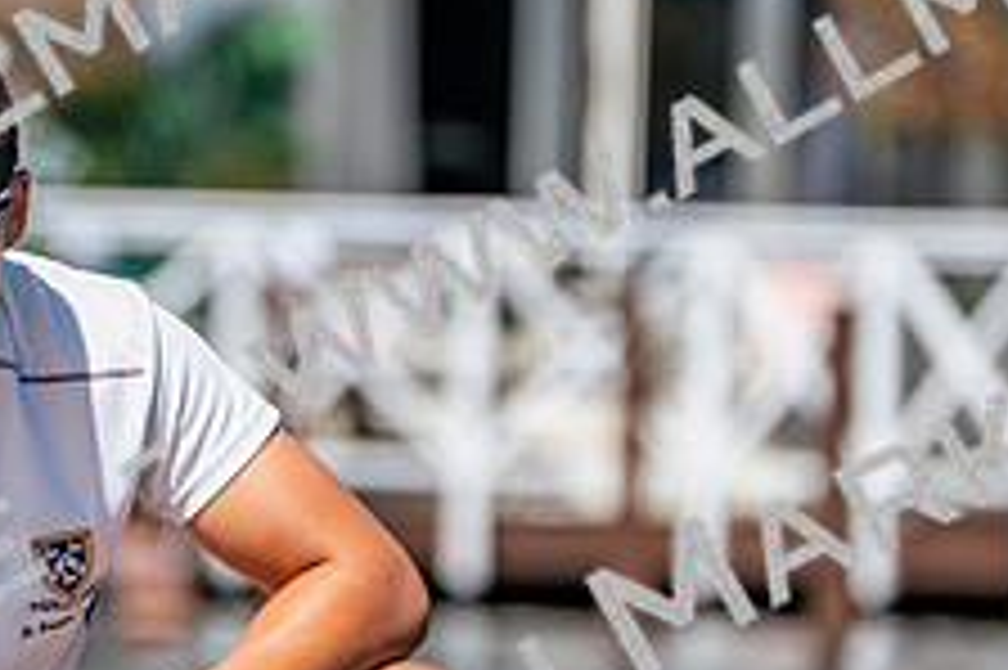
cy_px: 483
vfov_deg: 1.8
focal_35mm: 770
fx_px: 21544
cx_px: -86
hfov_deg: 2.7
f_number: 5.6
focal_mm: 297
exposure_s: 1/1600
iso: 125
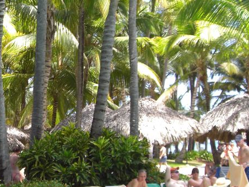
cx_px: 12
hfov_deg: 22.1
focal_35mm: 86
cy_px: 87
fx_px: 619
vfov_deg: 17.2
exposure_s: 1/200
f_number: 2.7
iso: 64
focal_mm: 6.2
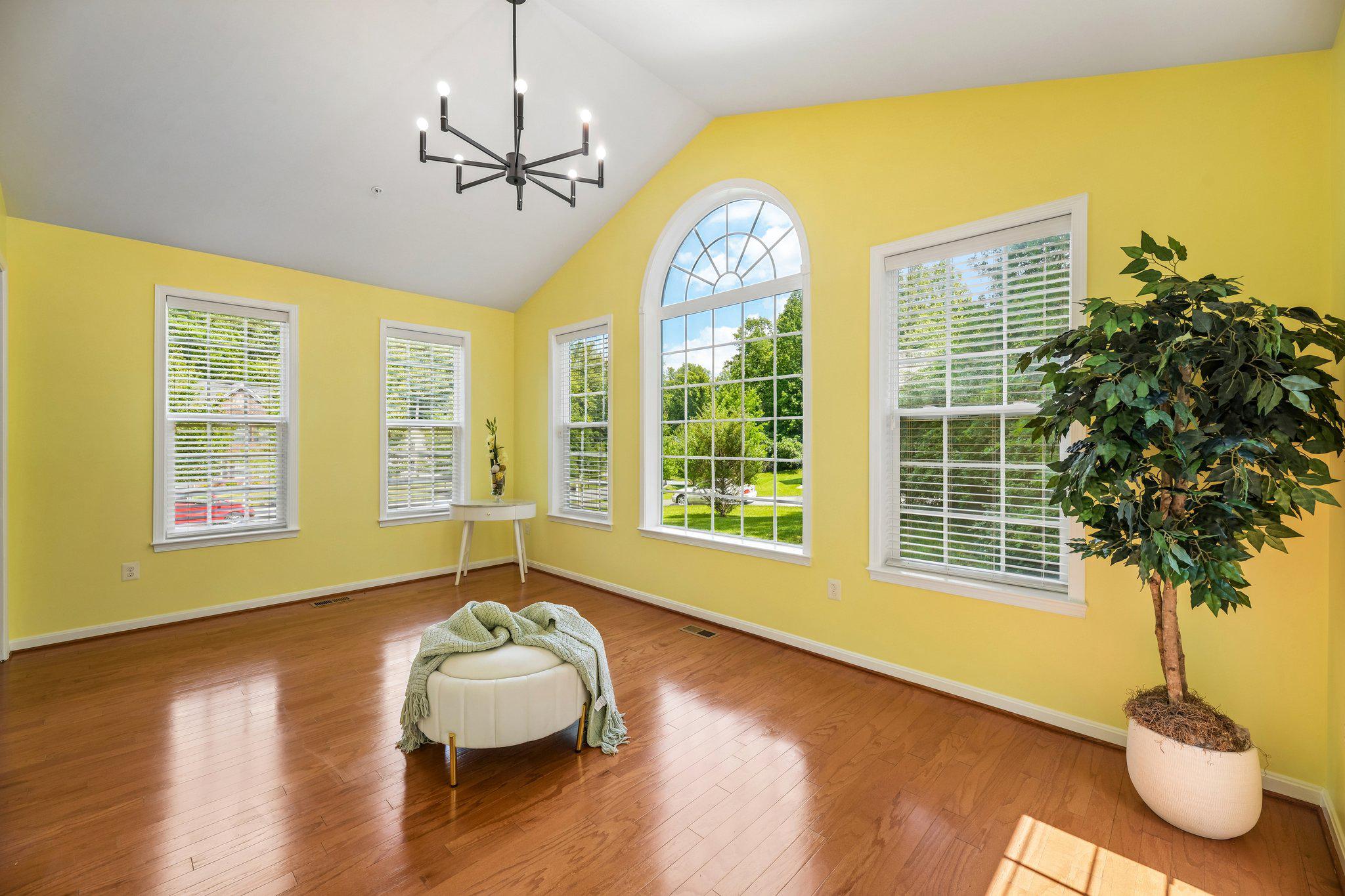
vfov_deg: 81.2
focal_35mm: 14
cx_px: 672
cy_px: 448
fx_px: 523
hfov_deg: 104.3
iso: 100
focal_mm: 14
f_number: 8
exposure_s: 1/40
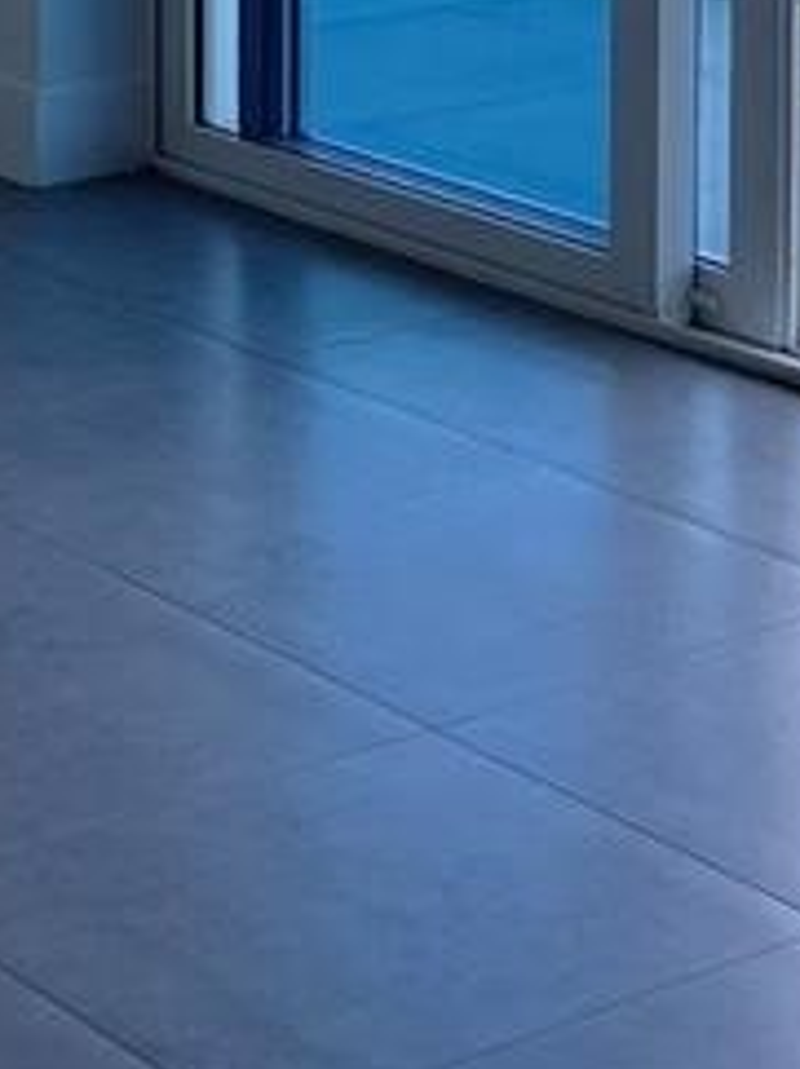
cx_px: 804
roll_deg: +0.2
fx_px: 3982
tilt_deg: -5.6
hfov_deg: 11.4
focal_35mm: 129
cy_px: -353
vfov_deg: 14.6
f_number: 1.5
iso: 50
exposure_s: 1/558
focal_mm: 5.7
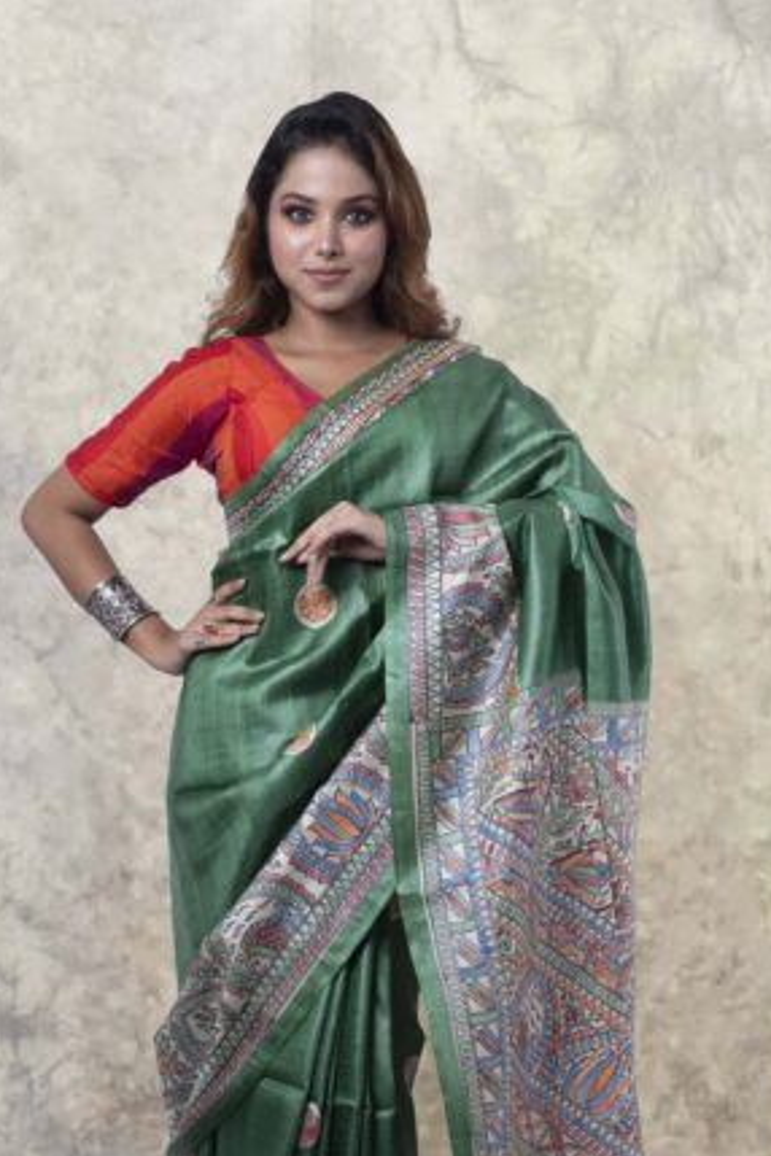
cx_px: 350
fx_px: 2249
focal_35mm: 70
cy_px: 806
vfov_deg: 28.6
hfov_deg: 19.5
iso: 100
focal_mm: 50
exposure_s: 1/200
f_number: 10
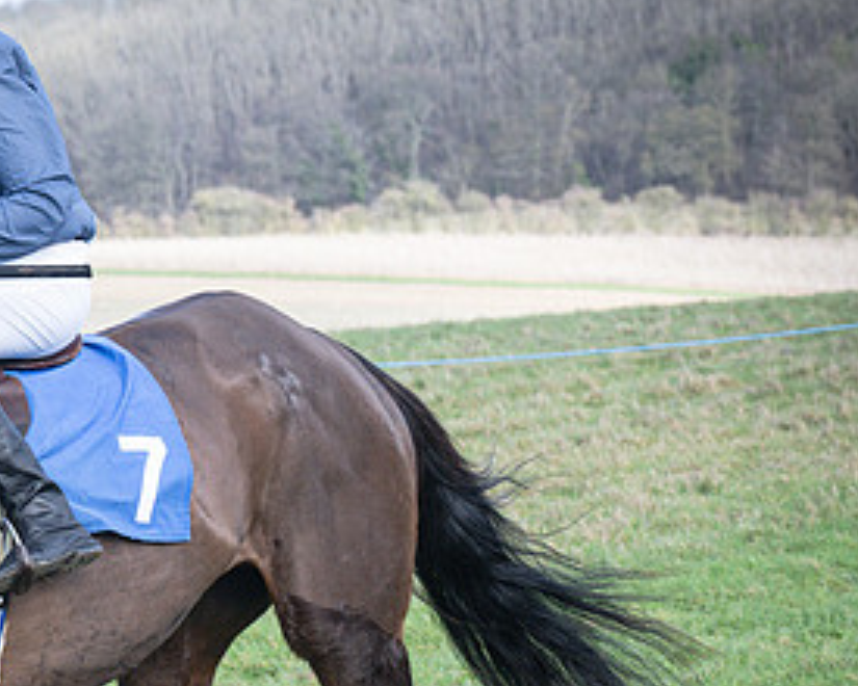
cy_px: 546
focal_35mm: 242
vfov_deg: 6.4
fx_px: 6145
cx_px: 53
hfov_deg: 8.0
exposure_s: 1/640
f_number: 5
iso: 400
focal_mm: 70
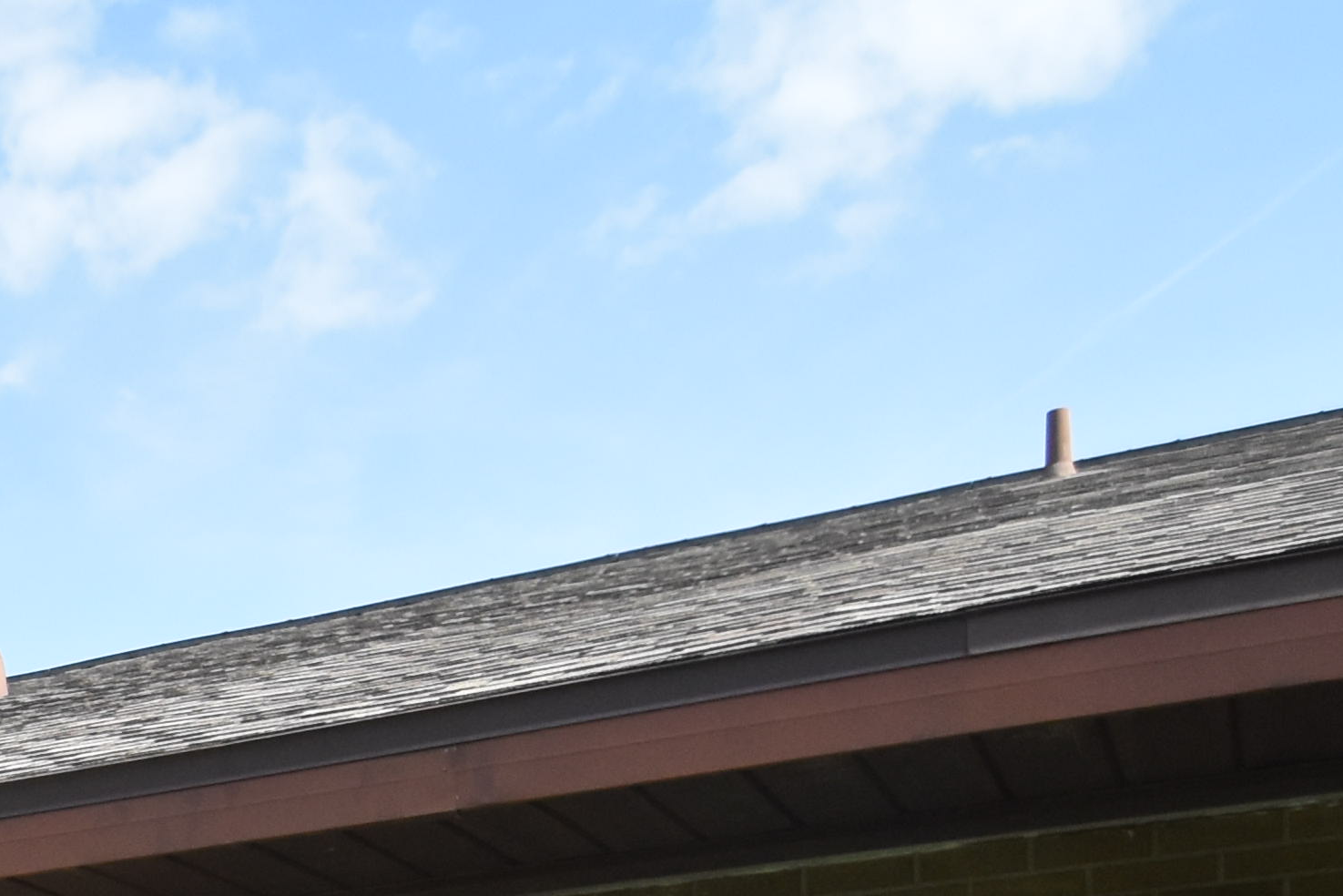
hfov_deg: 27.0
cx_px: -461
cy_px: 1391
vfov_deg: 19.2
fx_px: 2276
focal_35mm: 61
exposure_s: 1/4000
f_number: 3.5
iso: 800
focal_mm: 10
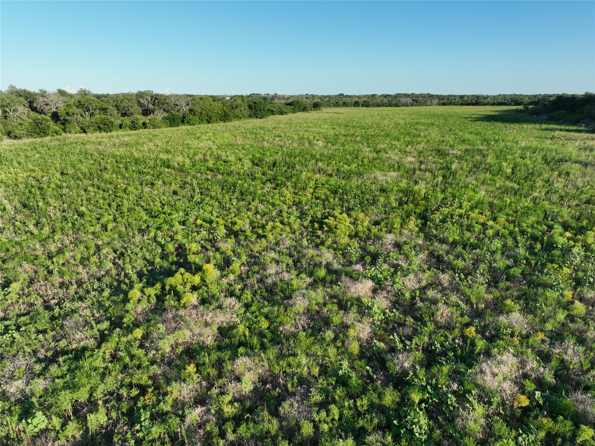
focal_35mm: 24
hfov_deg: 71.6
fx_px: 412
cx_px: 298
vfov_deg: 56.8
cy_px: 223
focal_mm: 12.29
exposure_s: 1/1250
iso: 150
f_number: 2.8
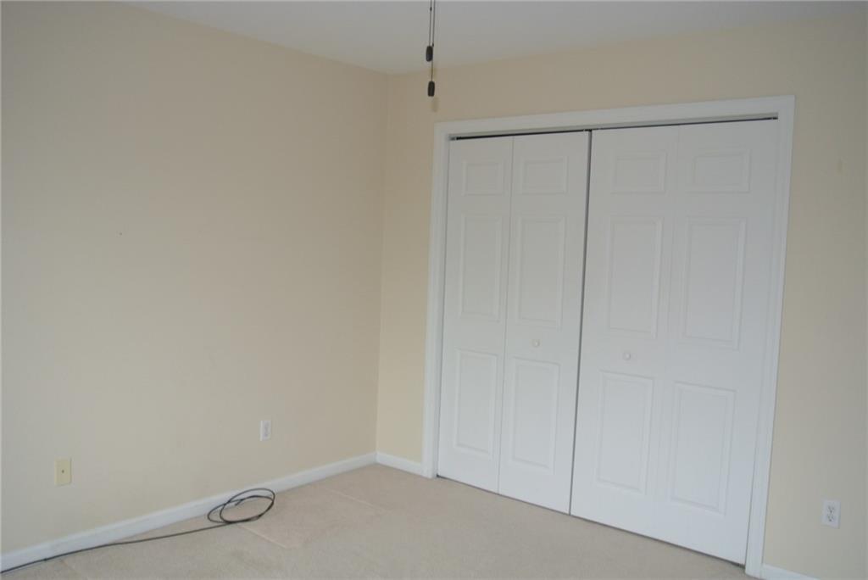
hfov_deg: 61.9
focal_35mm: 30
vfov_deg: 43.7
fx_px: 724
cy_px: 290
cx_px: 434
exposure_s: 1/60
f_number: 3.5
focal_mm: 11.4
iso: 280
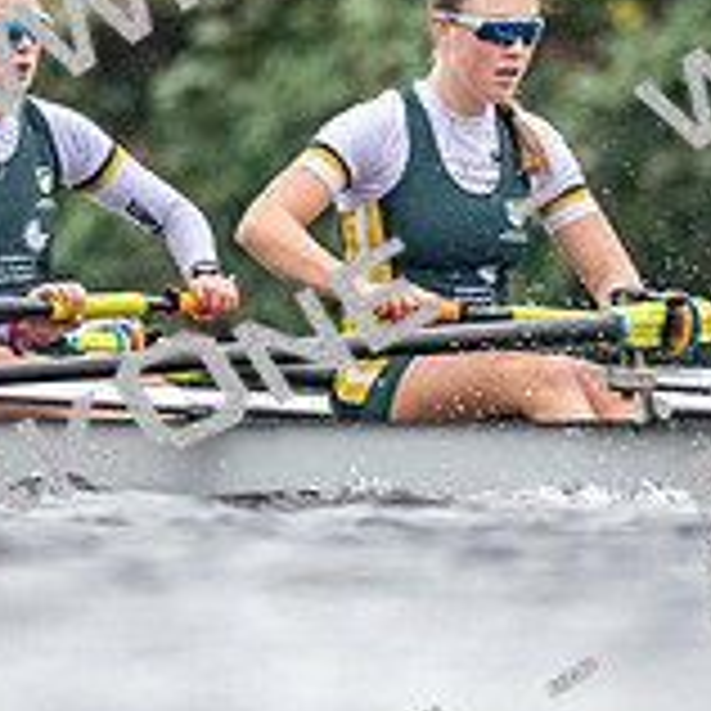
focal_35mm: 2809
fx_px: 65275
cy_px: 225
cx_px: 306
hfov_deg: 0.6
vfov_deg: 0.6
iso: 4000
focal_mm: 600
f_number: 4
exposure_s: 1/2500
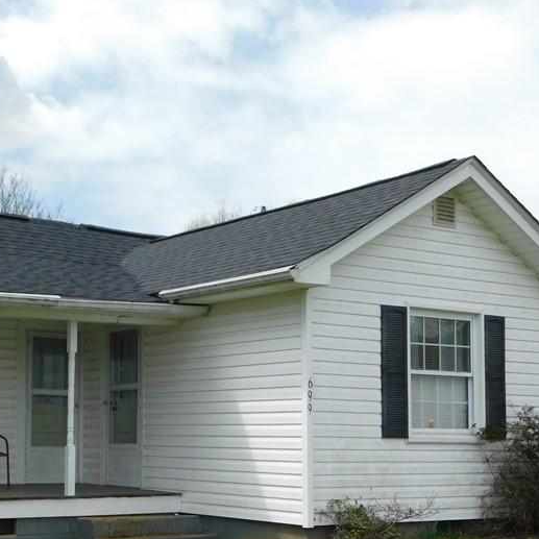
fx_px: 1110
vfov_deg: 27.0
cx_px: 117
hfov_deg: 26.8
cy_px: 382
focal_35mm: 63
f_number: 3.5
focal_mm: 6.3
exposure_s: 1/1250
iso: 125
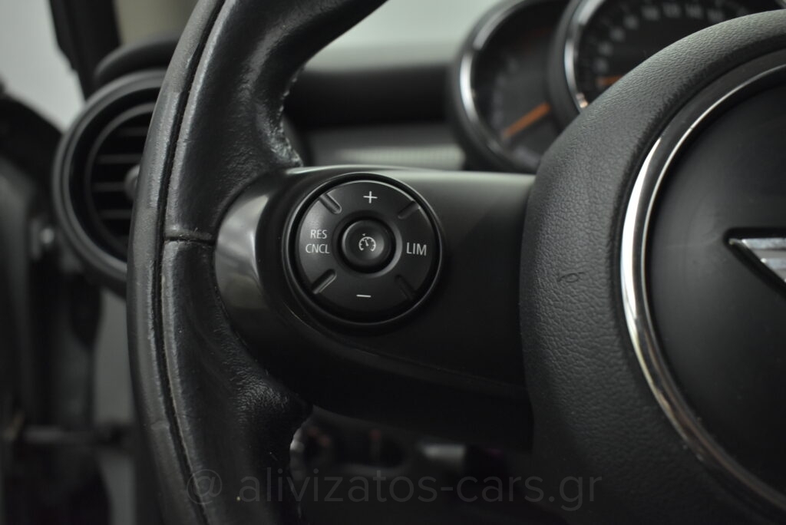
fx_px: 721
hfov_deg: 57.2
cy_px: 262
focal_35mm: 33
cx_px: 393
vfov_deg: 40.0
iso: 1600
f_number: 3.8
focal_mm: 22
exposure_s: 1/80
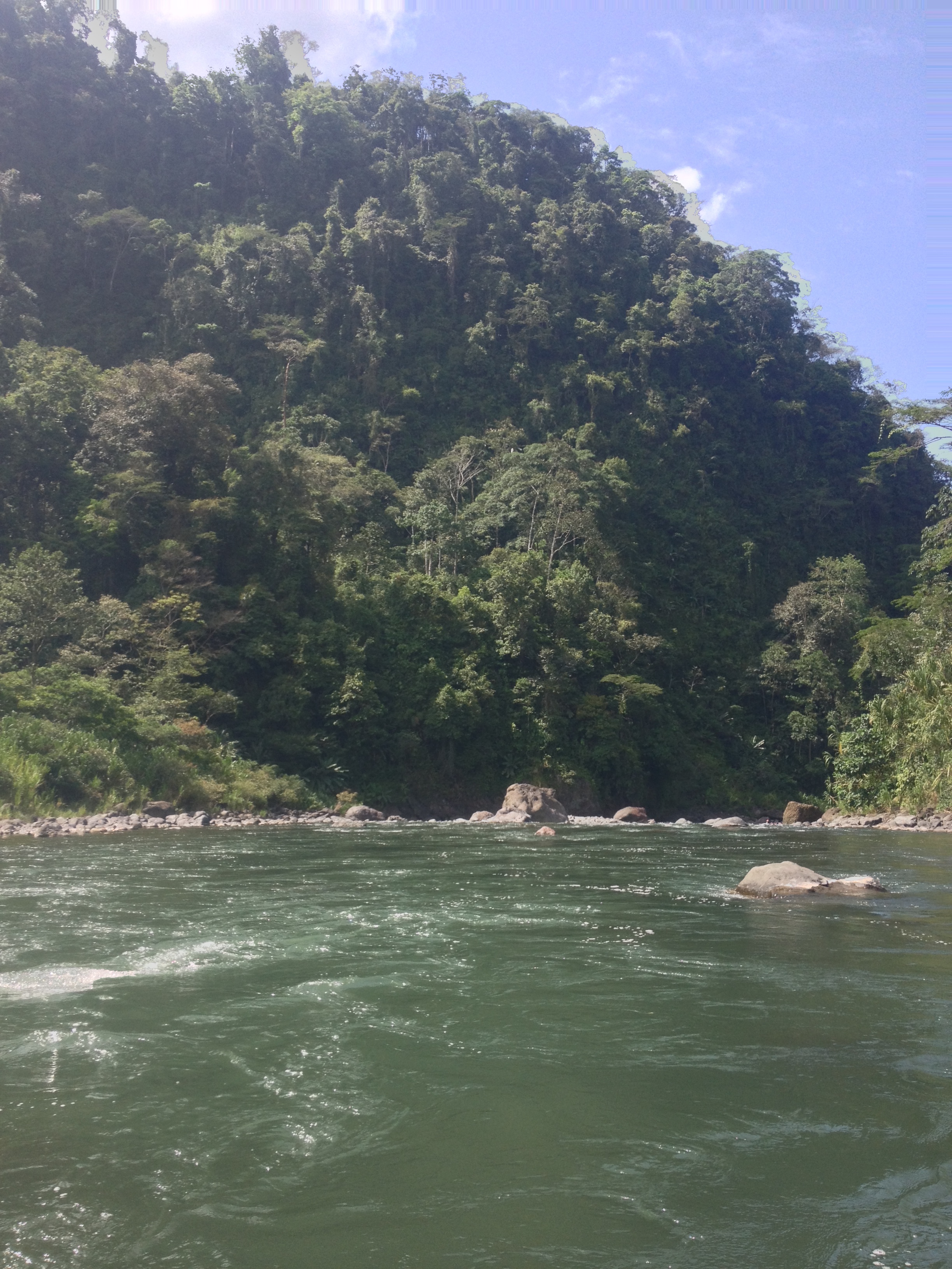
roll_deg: +0.5
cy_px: 634
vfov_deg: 52.6
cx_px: 476
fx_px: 1283
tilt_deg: +4.9
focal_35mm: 35
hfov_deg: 40.7
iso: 50
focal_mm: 4.28
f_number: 2.4
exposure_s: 1/627
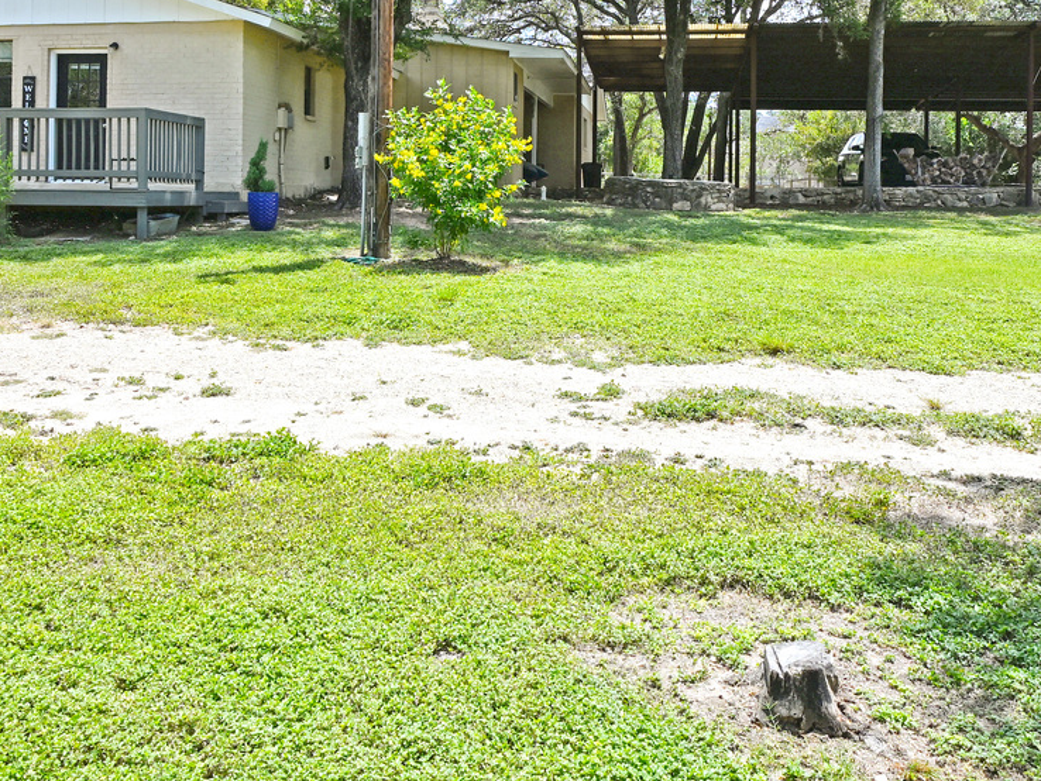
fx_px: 1143
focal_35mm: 38
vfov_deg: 36.2
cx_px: 480
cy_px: 133
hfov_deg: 48.9
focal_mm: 12
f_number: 7.1
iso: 64
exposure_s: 1/200
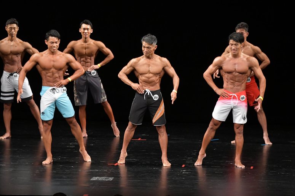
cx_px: 148
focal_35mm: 217
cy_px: 98
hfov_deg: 9.5
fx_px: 1777
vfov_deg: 6.3
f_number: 5.6
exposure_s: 1/400
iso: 3200
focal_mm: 145
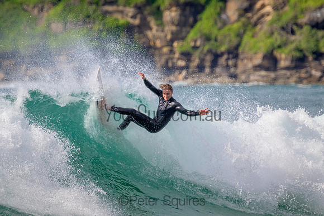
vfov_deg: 1.7
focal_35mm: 800
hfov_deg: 2.6
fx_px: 7201
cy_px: 108
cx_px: 162
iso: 900
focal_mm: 800
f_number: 11
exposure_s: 1/1600
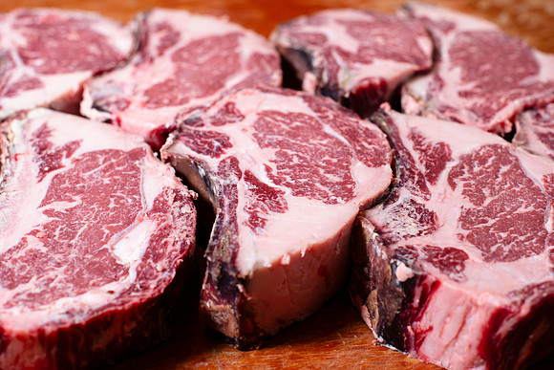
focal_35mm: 56
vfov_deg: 24.4
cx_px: 308
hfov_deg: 35.8
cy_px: 164
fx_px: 856
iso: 200
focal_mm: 50
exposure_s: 1/200
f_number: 4.5
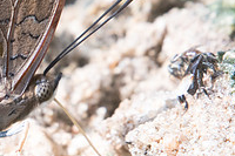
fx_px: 15471
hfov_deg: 0.9
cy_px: 32
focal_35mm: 2372
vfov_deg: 0.6
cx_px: -27
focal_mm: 400
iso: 800
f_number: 10
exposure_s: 1/200
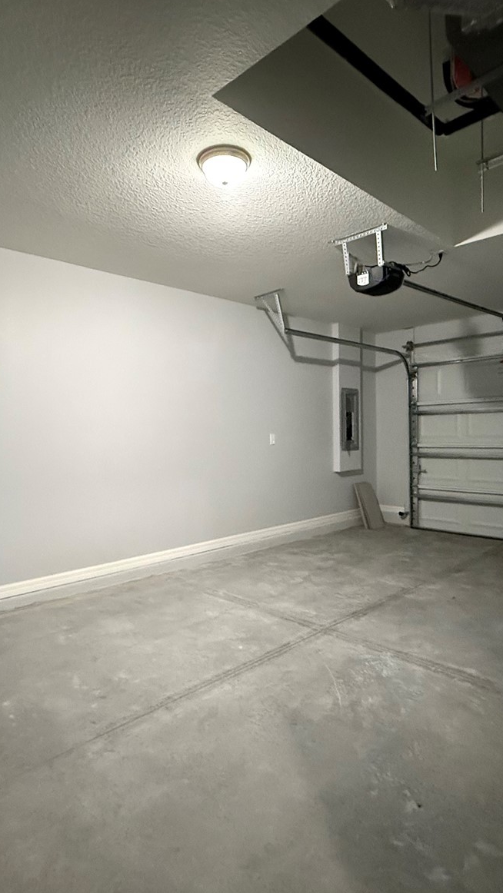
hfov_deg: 53.6
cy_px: 452
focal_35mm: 21
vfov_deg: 83.8
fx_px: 498
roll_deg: +1.3
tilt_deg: -1.9
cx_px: 238
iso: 1250
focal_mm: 2.22
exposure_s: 1/60
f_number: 2.2
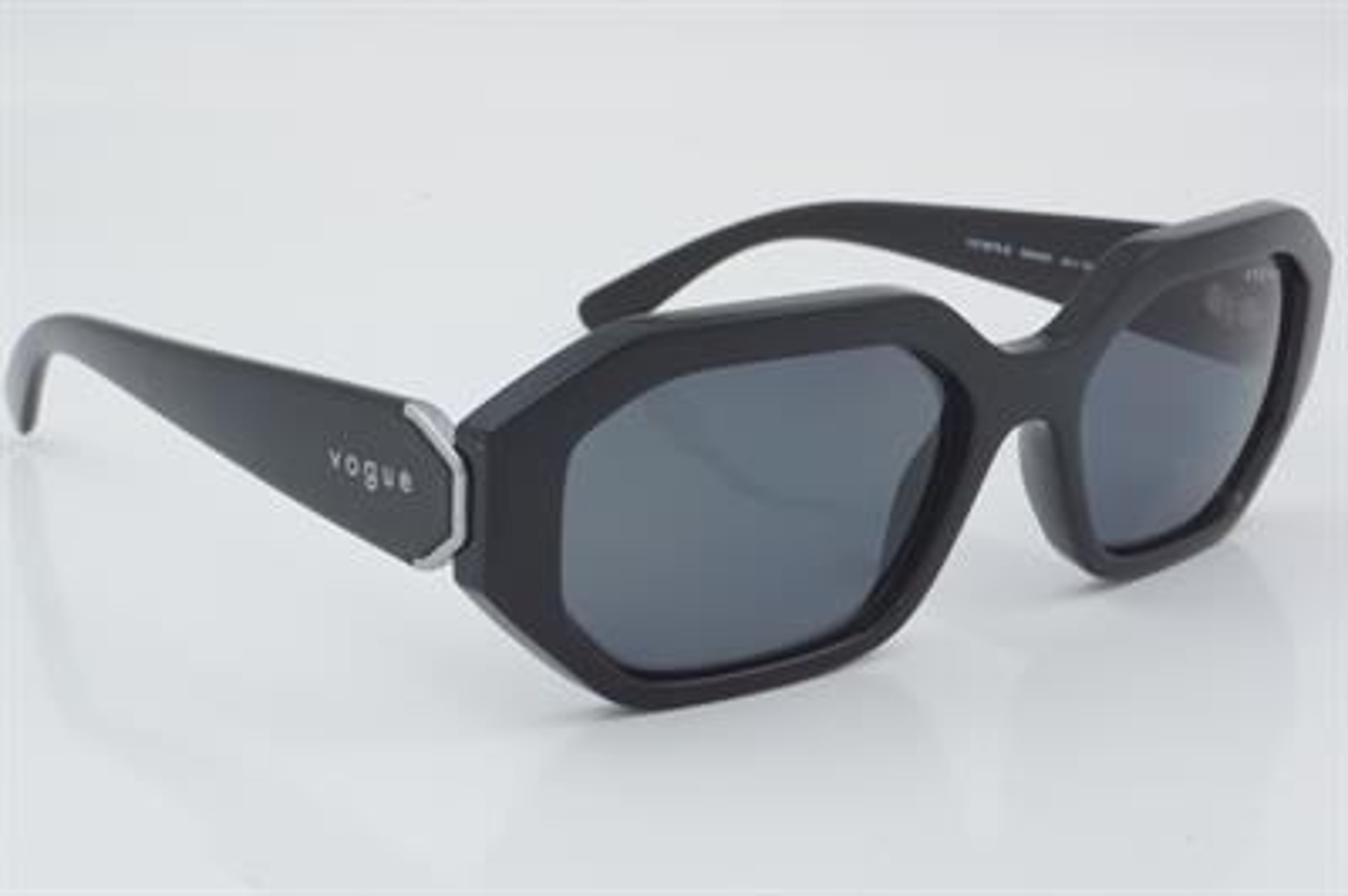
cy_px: 448
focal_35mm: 75
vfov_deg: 18.2
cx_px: 674
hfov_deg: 27.0
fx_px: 2806
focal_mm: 50
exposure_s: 1/3
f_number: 32
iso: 100
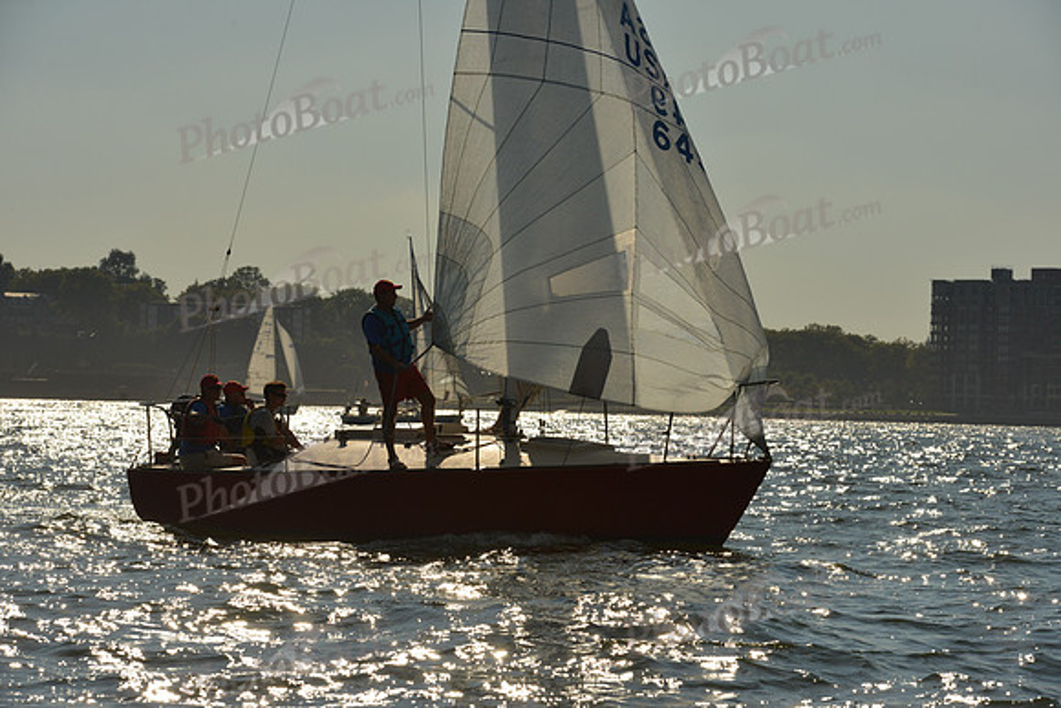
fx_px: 3685
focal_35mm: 125
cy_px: 354
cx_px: 530
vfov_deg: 11.0
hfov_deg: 16.4
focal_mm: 125
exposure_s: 1/1250
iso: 400
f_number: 11
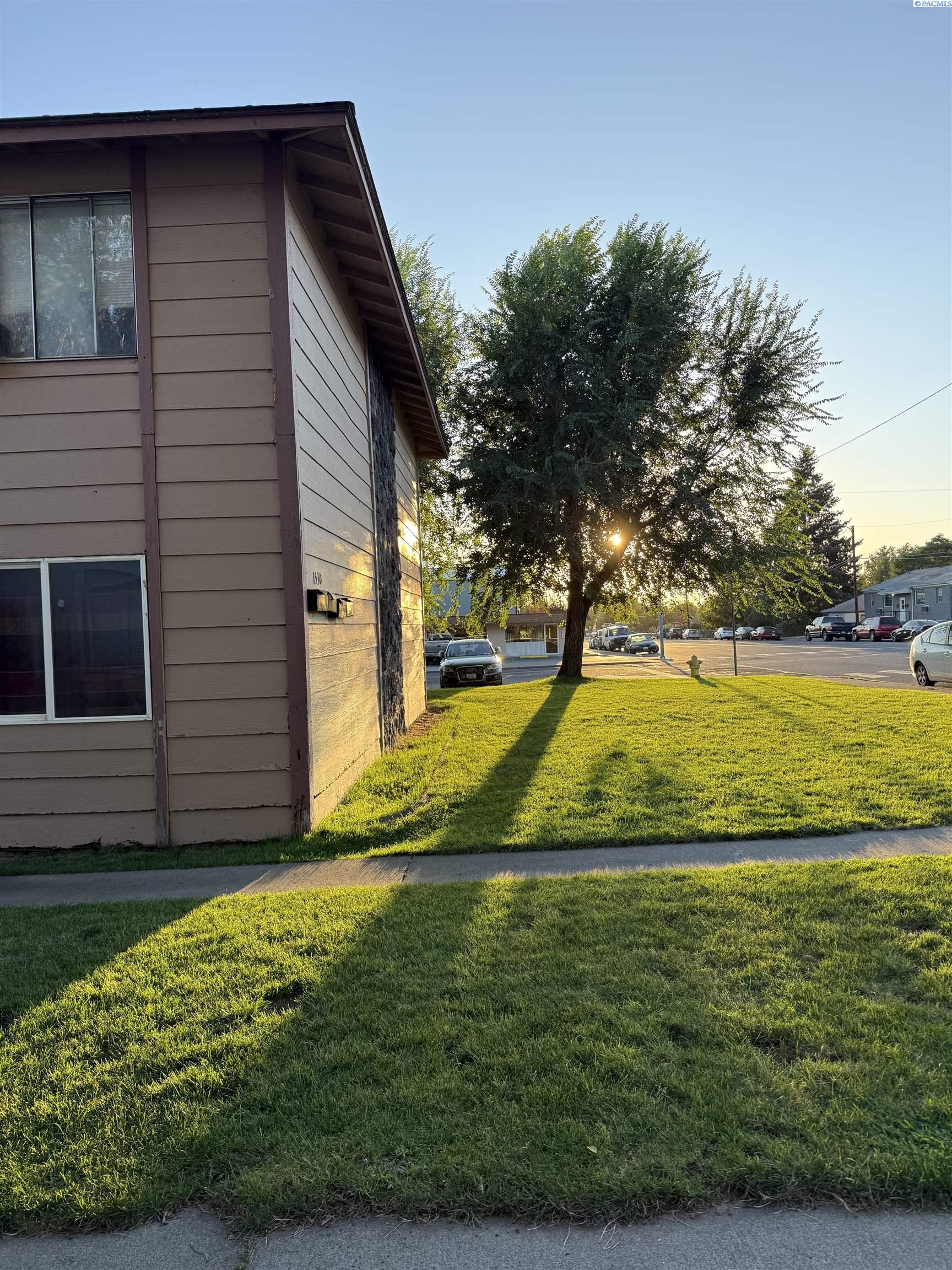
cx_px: 476
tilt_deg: +1.1
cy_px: 635
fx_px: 880
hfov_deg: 56.8
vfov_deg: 71.6
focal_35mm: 24
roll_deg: +3.6
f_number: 1.78
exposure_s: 1/637
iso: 100
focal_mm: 6.76
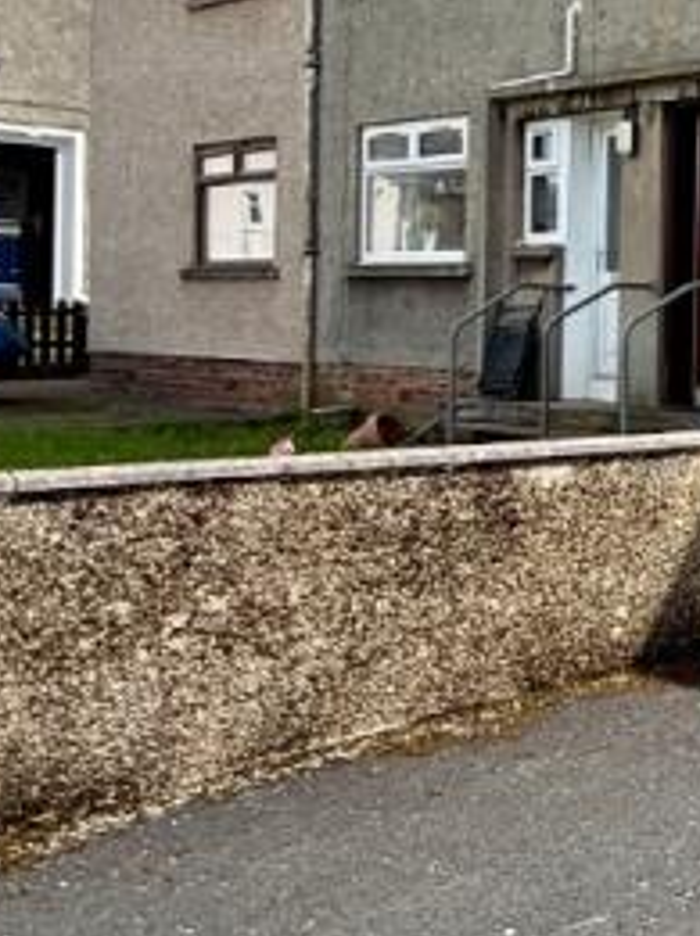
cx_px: 1439
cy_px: 337
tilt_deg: +0.2
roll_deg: -1.4
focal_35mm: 55
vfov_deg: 34.8
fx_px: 1487
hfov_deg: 17.6
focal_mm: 2.22
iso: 64
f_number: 2.2
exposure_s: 1/1189
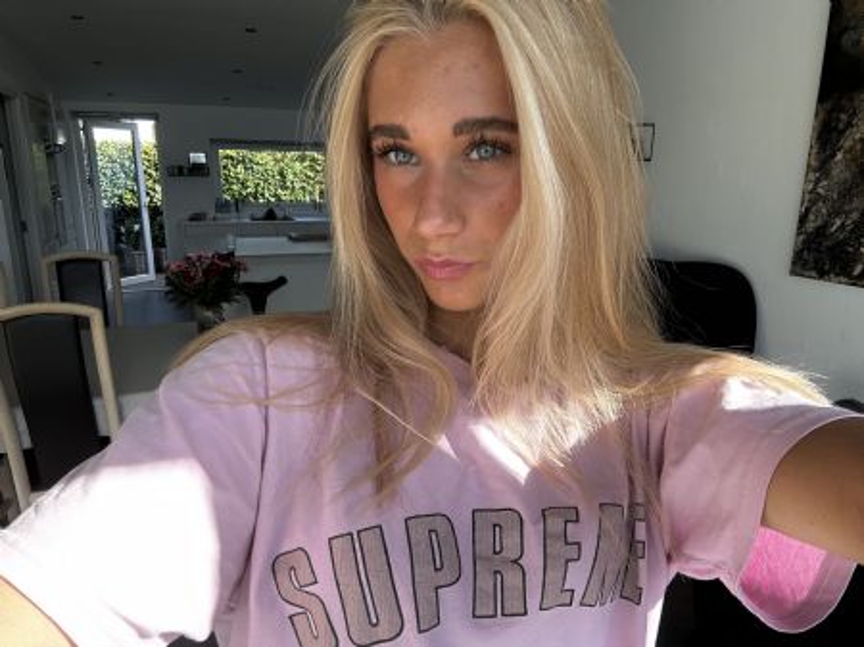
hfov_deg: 74.0
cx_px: 432
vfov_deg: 58.8
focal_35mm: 23
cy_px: 324
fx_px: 574
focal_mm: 2.69
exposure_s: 1/121
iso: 25
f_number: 1.9
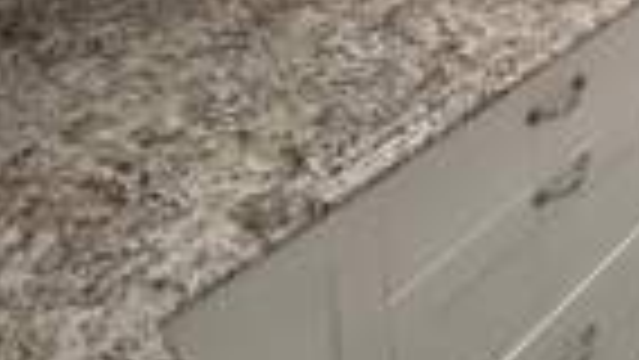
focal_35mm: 48
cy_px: -320
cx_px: 558
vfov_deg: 18.4
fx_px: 814
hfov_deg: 40.1
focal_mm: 1.57
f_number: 1.8
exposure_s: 1/120
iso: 250
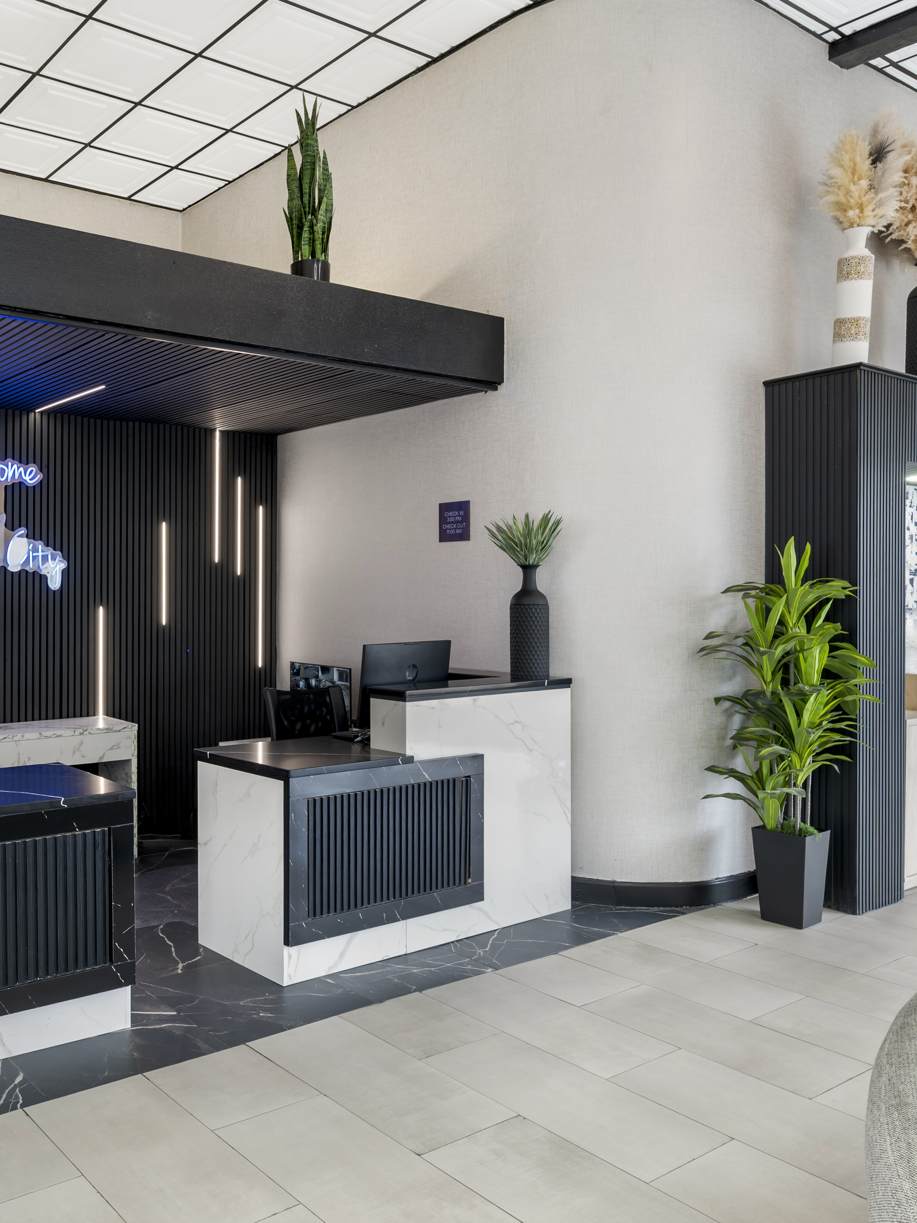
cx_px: 181
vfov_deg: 63.4
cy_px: 605
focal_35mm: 28
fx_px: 989
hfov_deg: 47.0
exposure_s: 1/25
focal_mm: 19
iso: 200
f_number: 9
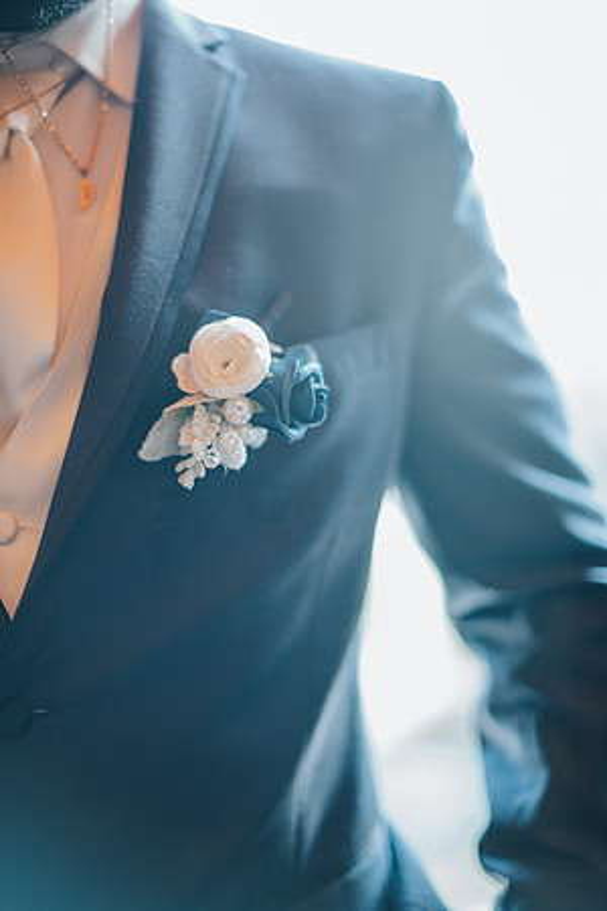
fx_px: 1264
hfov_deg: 27.0
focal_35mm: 50
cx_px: 304
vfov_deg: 39.6
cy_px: 456
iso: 1000
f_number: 1.6
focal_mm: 50
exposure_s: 1/320
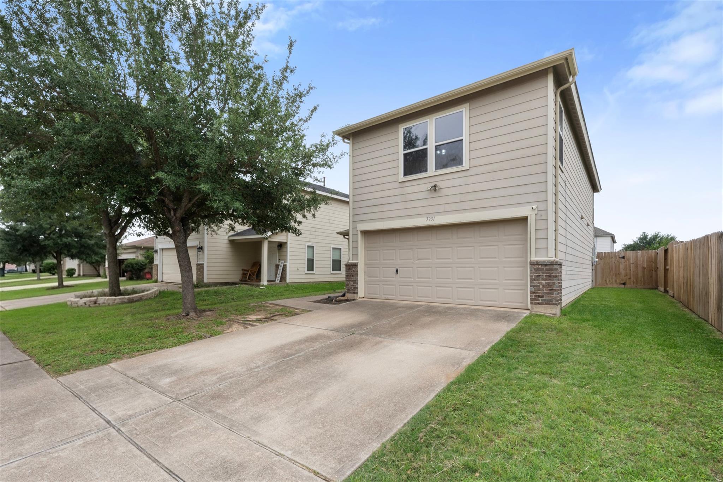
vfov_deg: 73.7
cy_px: 241
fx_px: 321
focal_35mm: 16
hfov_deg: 96.7
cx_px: 362
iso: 800
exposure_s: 1/30
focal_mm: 16
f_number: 9
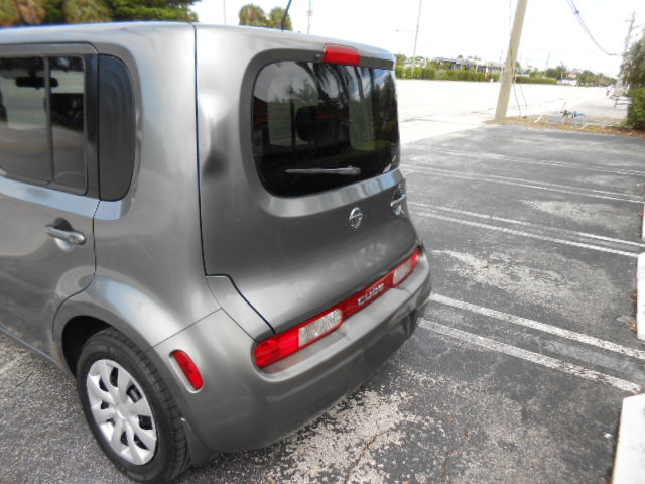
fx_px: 484
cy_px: 242
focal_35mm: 26
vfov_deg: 53.1
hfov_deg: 67.3
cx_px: 322
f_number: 3.5
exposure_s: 1/250
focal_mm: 4.6
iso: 80
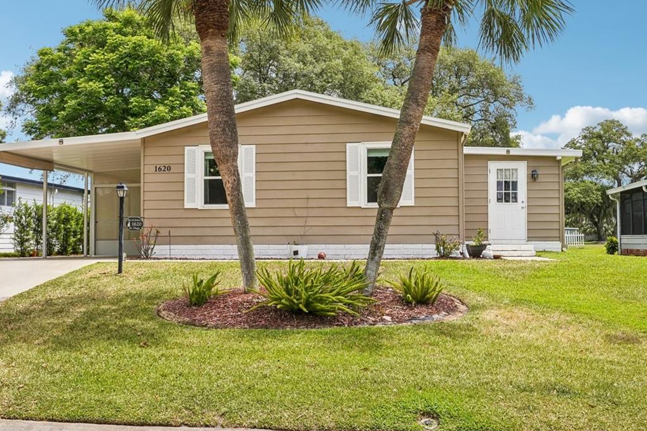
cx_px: 314
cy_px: 137
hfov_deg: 44.5
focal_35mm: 44
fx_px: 790
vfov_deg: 30.2
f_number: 20
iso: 100
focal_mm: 28
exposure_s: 1/30
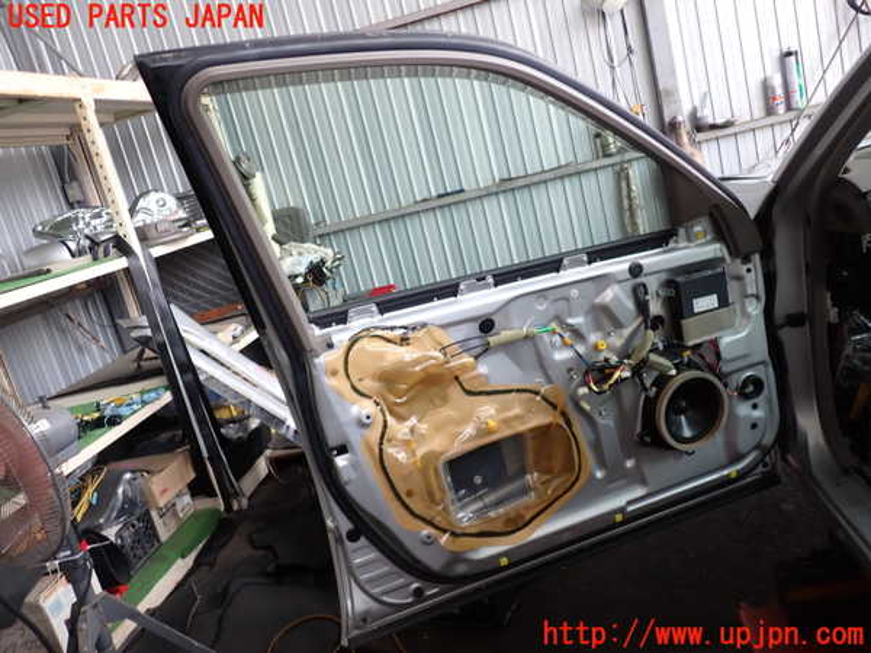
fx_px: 755
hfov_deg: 60.0
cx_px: 436
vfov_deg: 46.8
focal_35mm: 30
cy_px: 326
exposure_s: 1/125
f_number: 2.3
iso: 100
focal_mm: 5.4
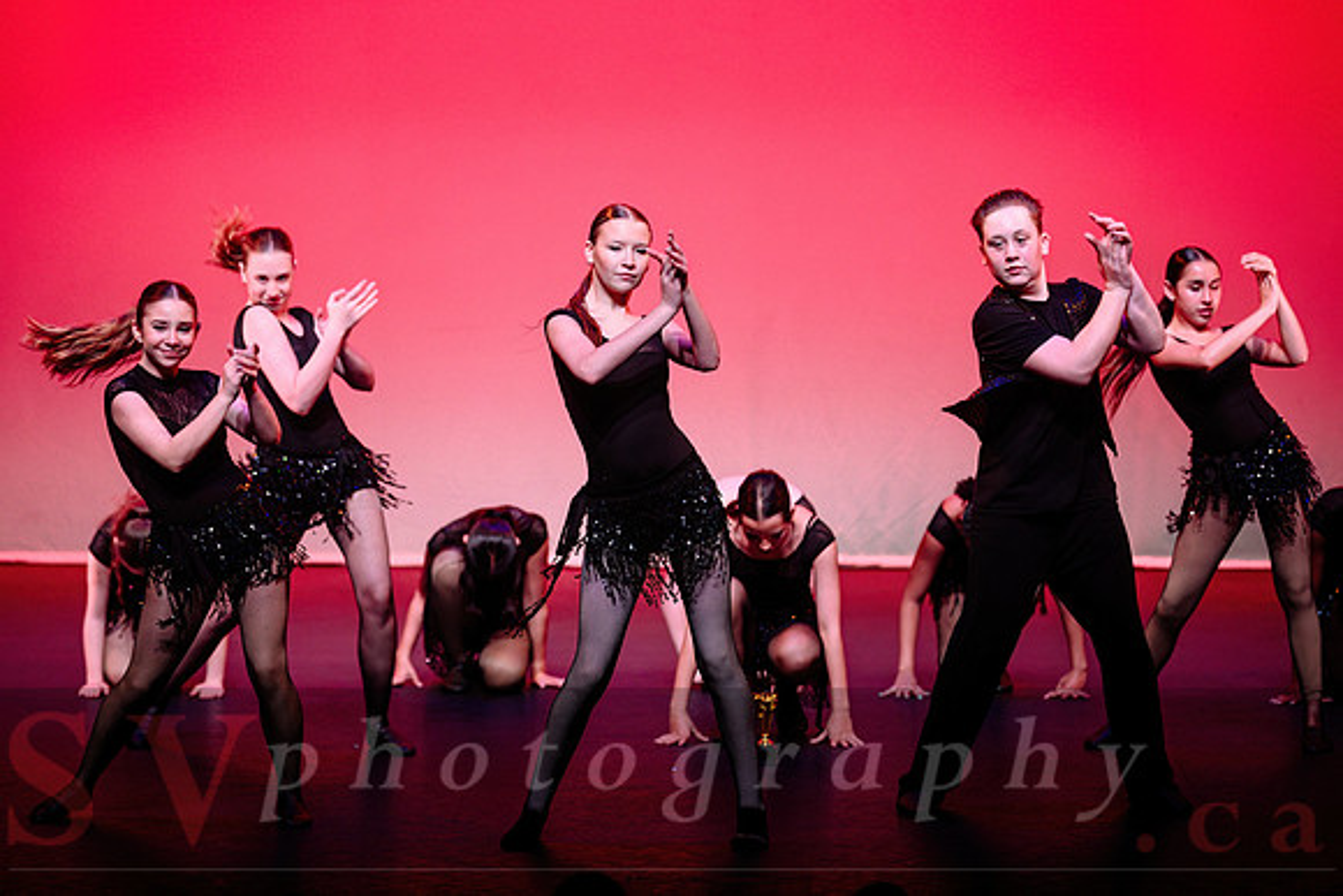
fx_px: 5719
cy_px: 420
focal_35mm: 153
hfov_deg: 13.4
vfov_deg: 9.0
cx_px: 616
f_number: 2.8
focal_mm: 140
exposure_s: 1/640
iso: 1250
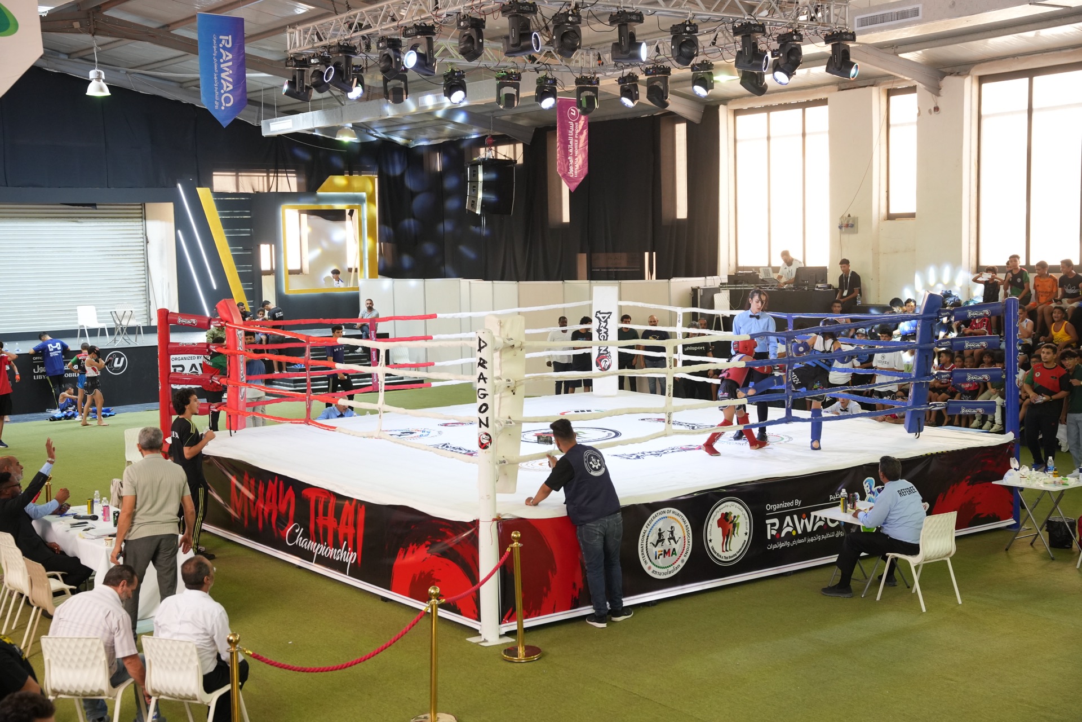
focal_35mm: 47
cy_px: 361
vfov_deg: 28.7
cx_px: 541
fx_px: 1409
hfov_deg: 42.0
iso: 2500
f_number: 4
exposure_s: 1/200
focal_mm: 46.9
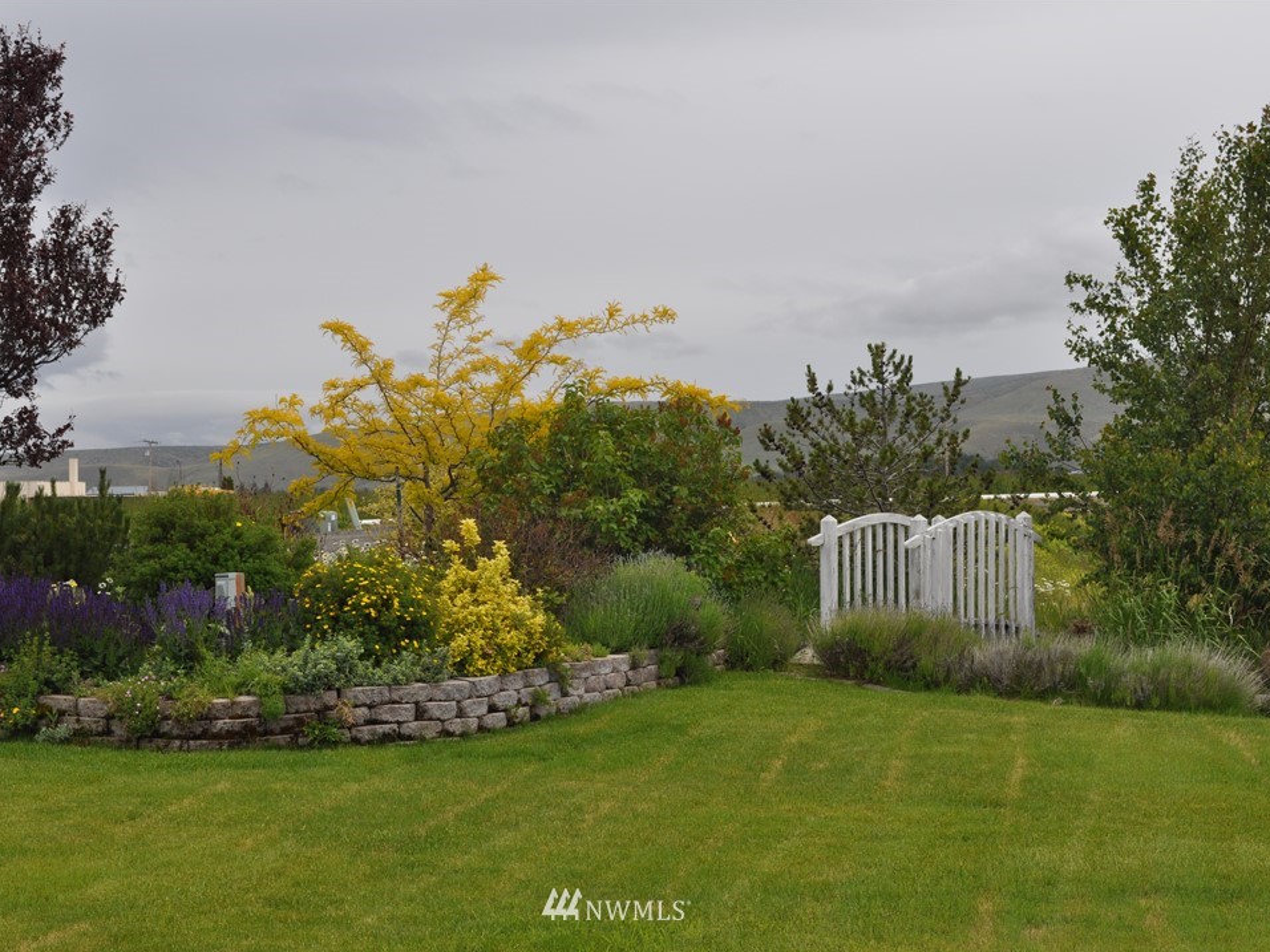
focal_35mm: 59
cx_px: 616
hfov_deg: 32.7
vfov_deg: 24.8
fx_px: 2165
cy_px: 475
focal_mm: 36
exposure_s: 1/200
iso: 200
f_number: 13
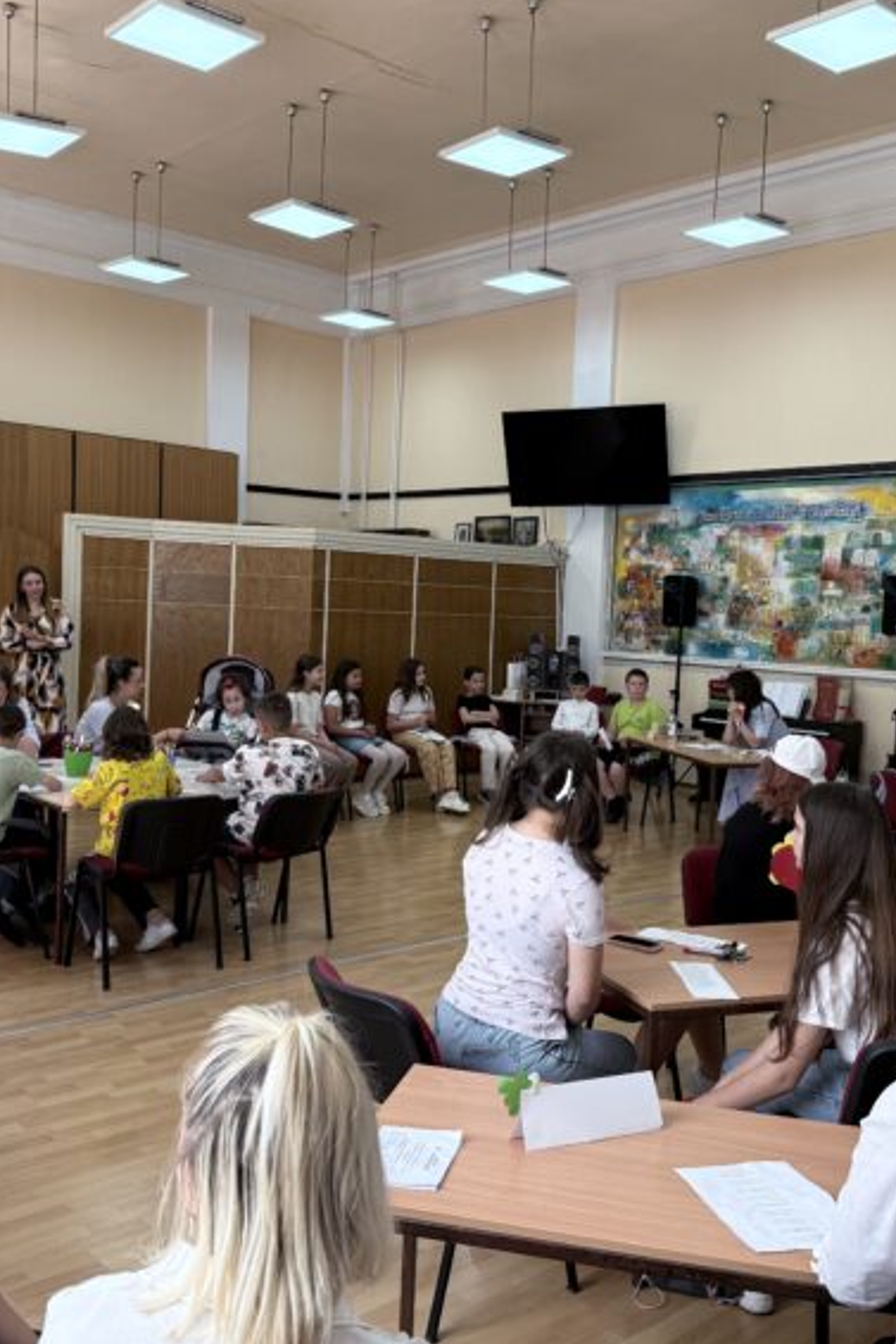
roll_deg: -2.8
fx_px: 1268
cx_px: 454
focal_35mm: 34
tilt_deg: -2.6
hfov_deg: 38.9
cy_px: 671
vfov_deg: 55.8
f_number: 1.78
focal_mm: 6.76
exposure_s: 1/228
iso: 125
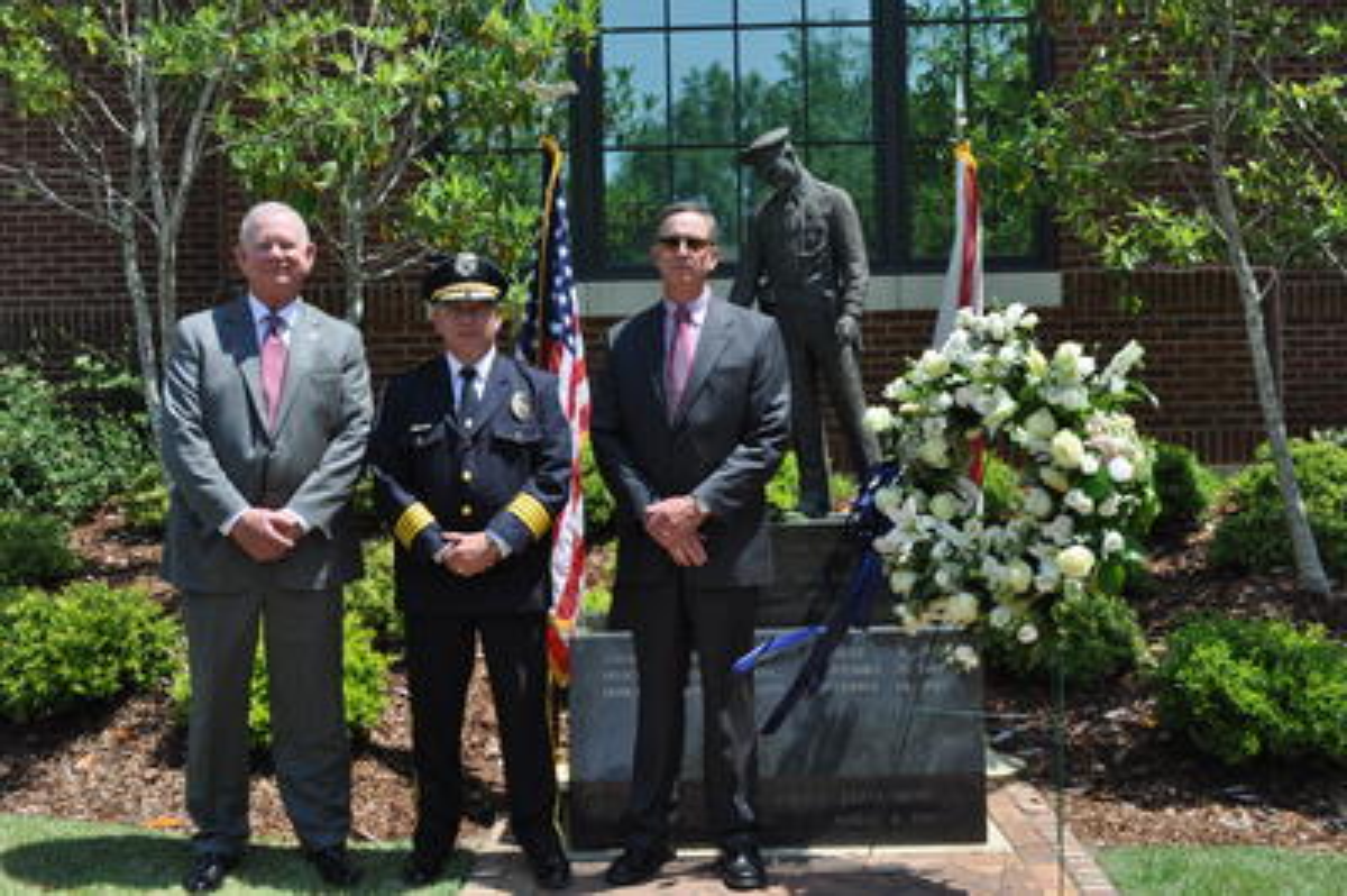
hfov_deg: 49.6
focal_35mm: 39
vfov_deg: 34.2
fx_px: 1458
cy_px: 448
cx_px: 674
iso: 400
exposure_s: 1/400
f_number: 10
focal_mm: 26
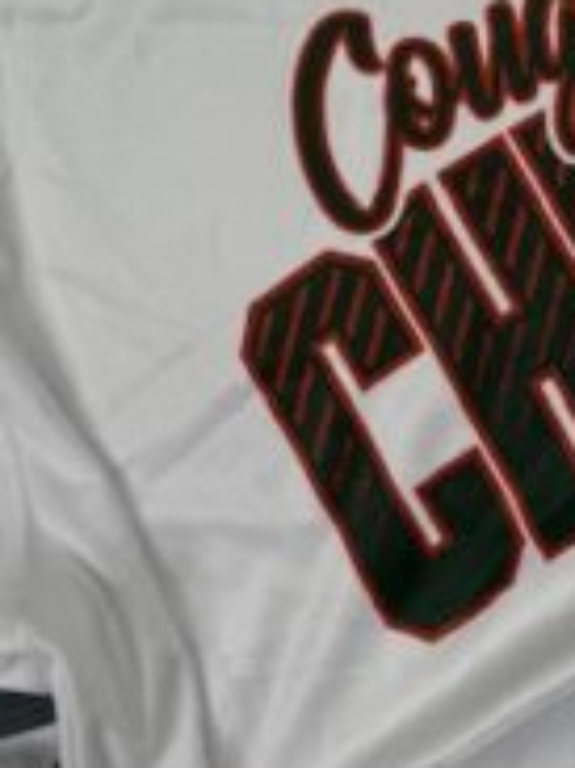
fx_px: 1552
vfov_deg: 25.8
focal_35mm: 70
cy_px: -69
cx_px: 436
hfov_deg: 20.8
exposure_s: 1/207
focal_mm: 6.76
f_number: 1.78
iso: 64
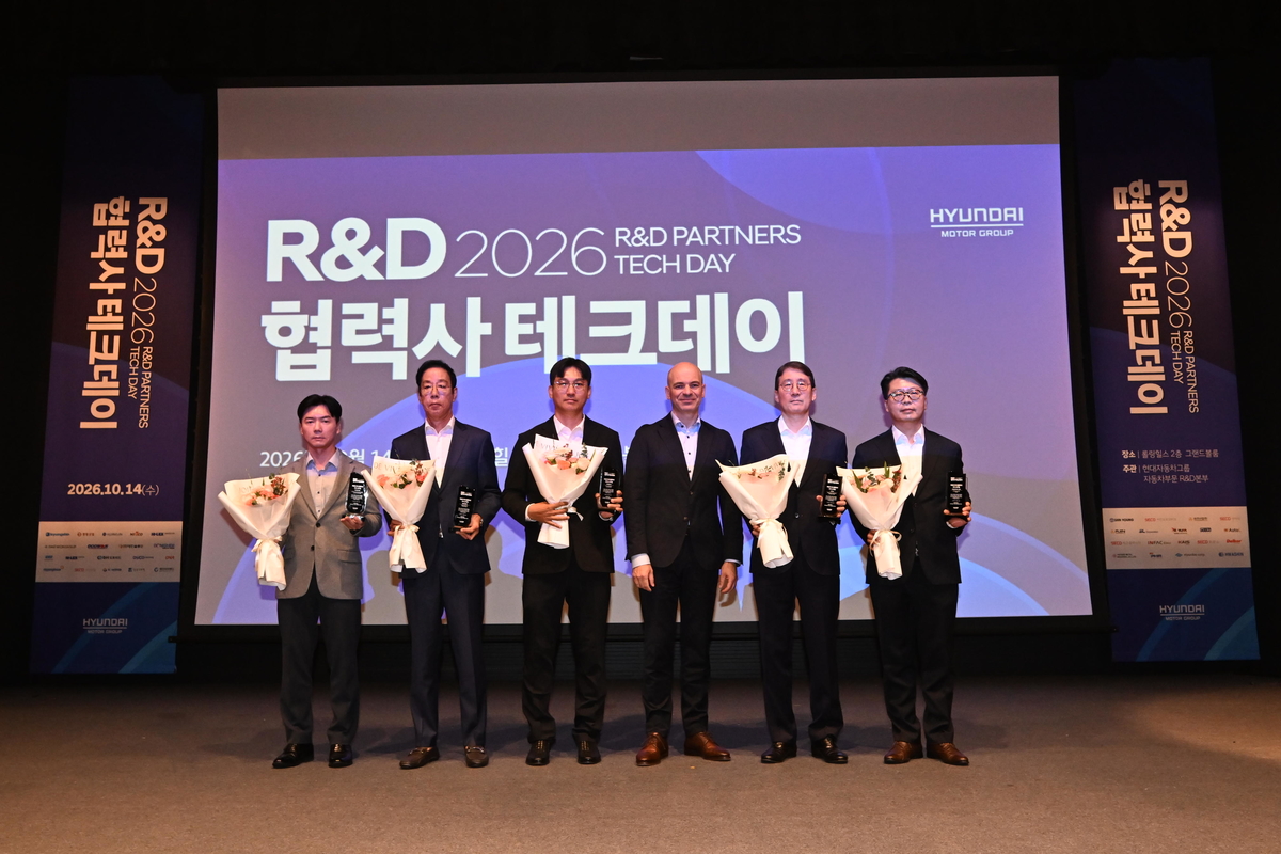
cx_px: 640
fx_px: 1067
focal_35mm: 30
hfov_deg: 61.9
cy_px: 427
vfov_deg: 43.6
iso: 2200
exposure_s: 1/125
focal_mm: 20
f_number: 5.6
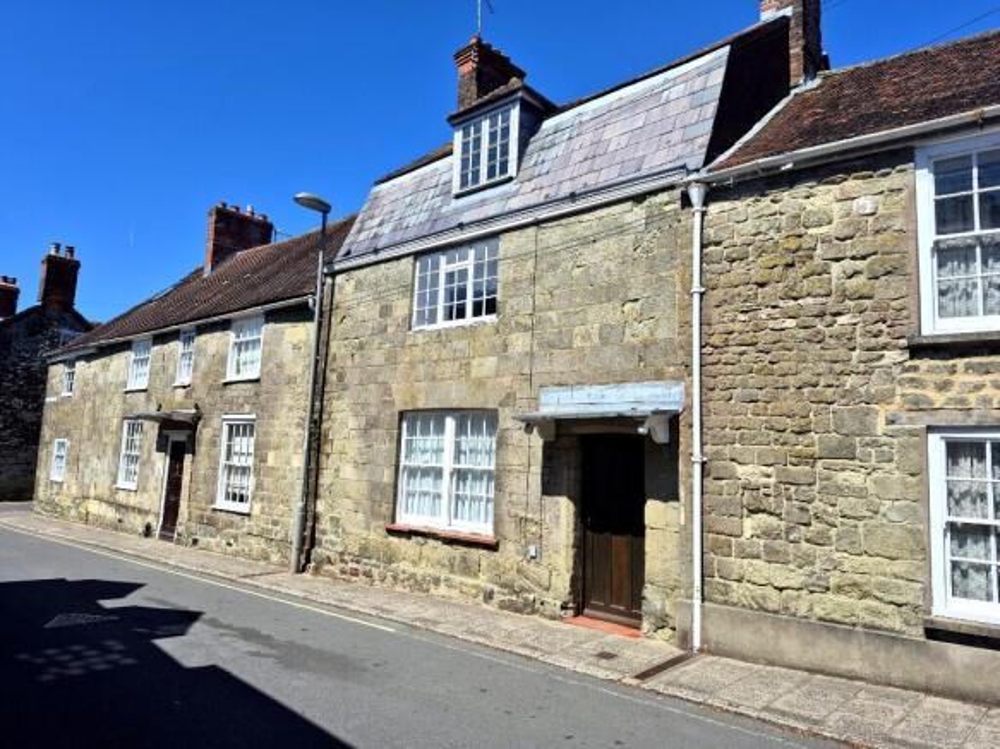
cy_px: 374
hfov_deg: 73.9
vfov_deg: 58.9
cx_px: 500
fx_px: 664
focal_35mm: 23
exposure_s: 1/2160
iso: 25
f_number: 1.8
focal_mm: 5.4
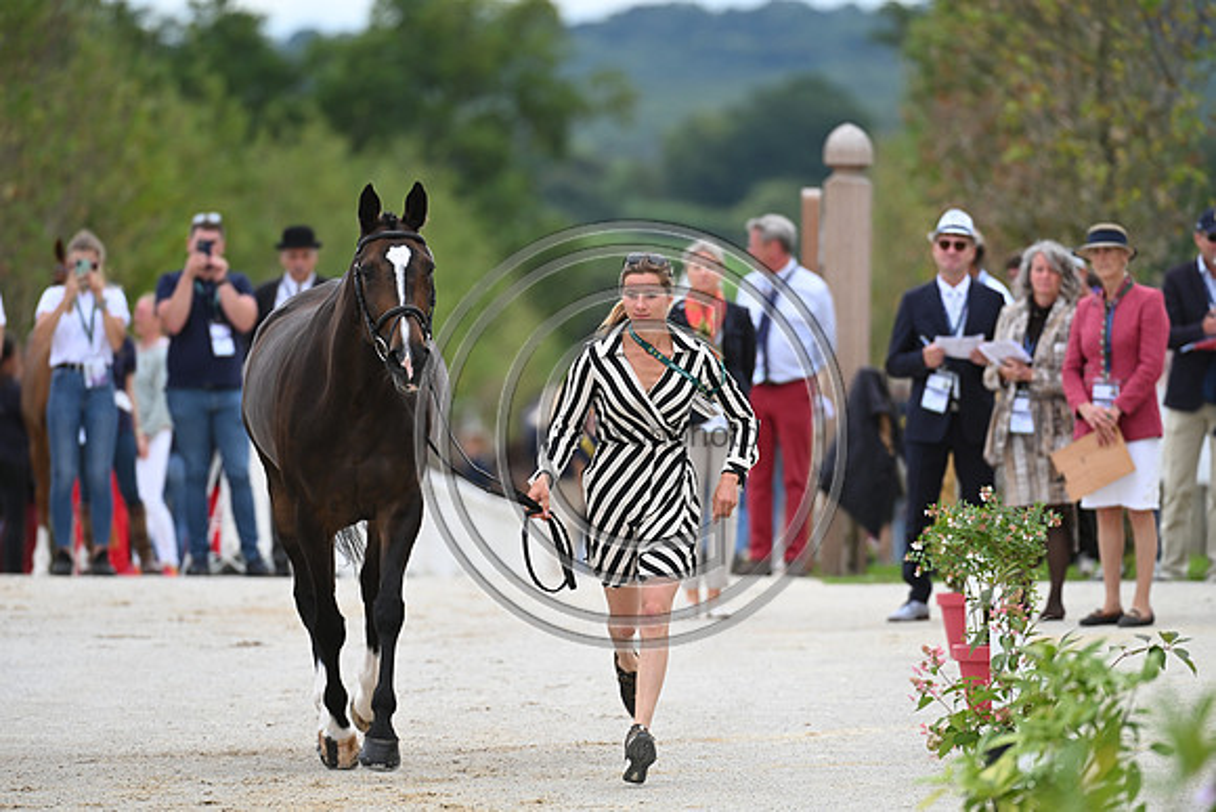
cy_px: 406
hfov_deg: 5.2
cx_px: 608
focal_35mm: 400
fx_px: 13514
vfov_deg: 3.4
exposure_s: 1/1600
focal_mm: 400
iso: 640
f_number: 5.6
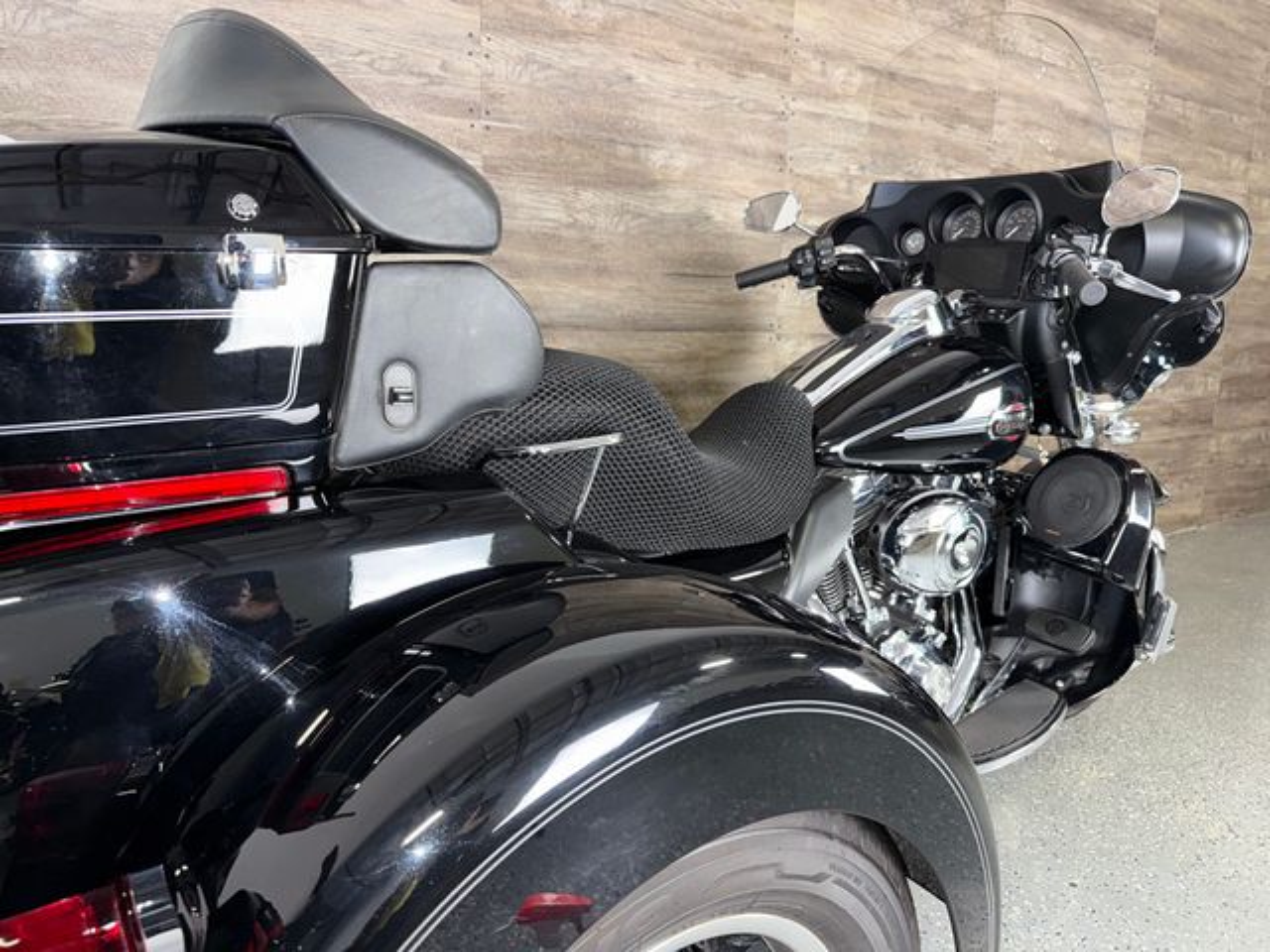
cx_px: 635
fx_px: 881
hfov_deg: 71.6
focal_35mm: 24
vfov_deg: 56.8
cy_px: 476
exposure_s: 1/15
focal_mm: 6.76
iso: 80
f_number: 1.78
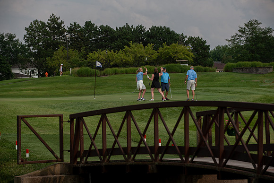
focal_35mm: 150
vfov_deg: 9.2
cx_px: 137
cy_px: 92
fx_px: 1142
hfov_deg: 13.7
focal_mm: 150
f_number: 5
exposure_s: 1/1600
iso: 250
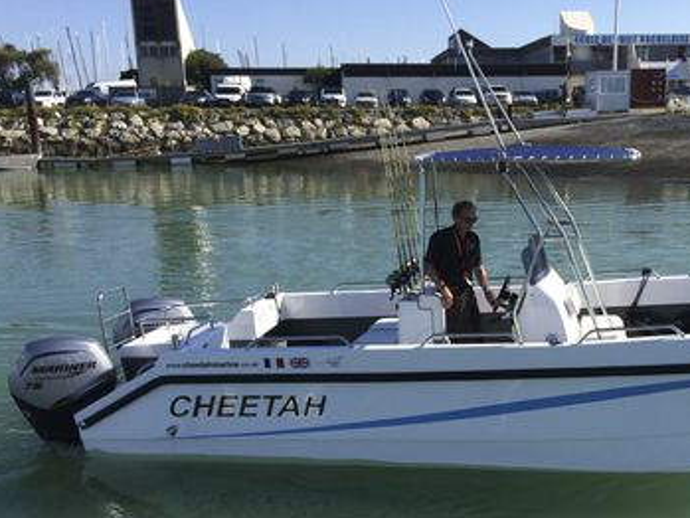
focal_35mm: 43
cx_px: 484
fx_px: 857
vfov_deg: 33.5
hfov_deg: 42.9
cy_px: 323
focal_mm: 4.12
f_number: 2.2
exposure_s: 1/2283
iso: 40
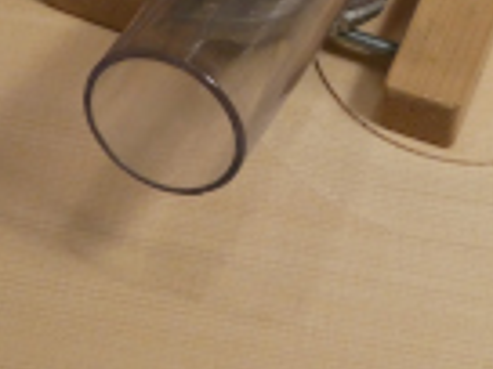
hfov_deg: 20.2
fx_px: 1381
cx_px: 243
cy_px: 0
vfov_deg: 15.0
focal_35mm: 97
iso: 400
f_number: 3.6
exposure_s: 1/80
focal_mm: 5.8
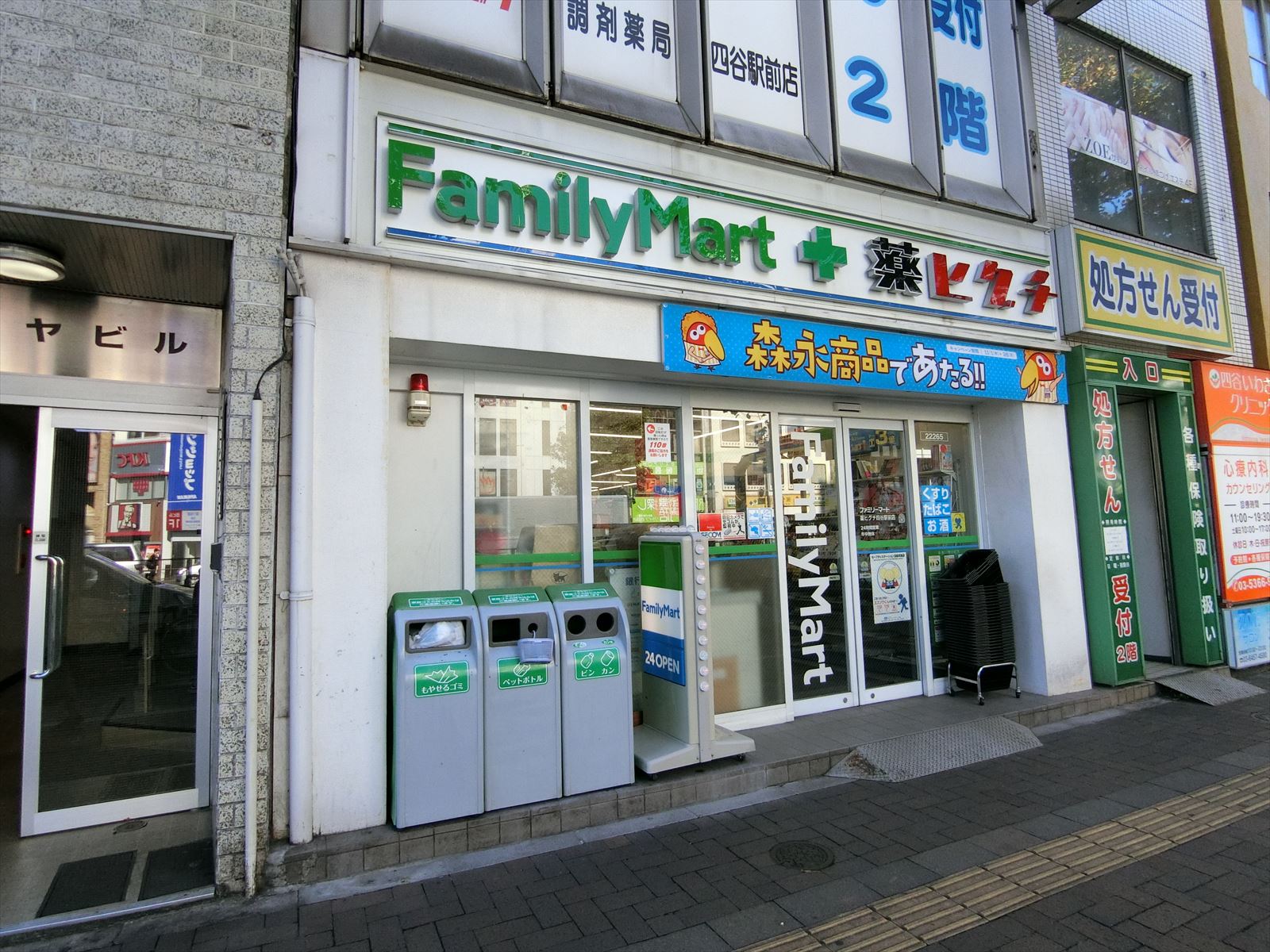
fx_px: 697
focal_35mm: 19
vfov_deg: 68.7
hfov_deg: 84.7
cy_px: 476
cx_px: 635
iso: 320
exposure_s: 1/1000
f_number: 2.7
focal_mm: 4.06
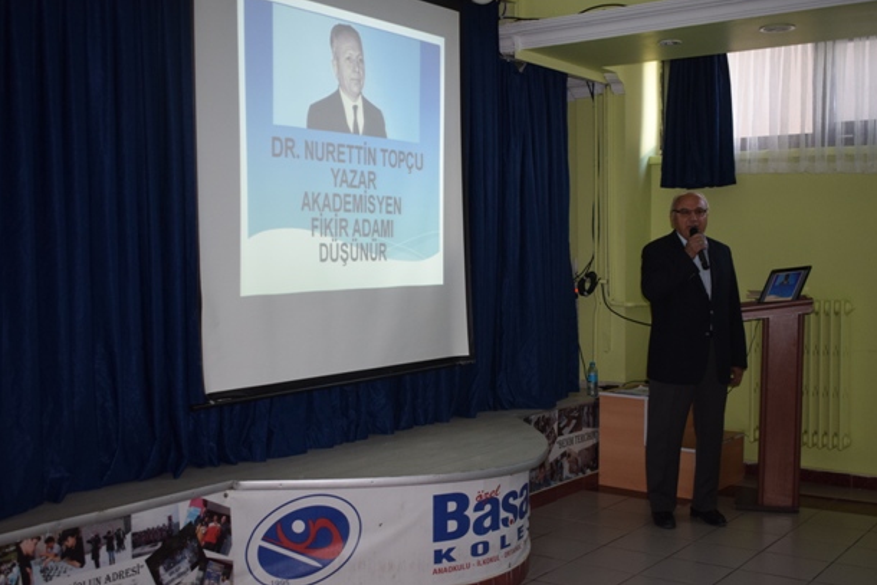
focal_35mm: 43
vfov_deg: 31.5
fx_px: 1036
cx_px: 443
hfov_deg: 45.9
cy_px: 280
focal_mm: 27
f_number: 4
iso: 900
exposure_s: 1/60
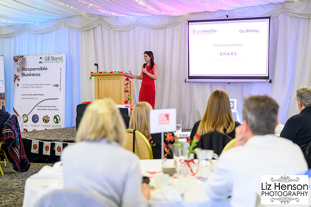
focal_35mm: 73
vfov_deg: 18.6
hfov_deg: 27.7
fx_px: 632
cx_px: 156
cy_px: 104
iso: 10000
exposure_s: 1/200
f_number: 2.8
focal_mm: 70
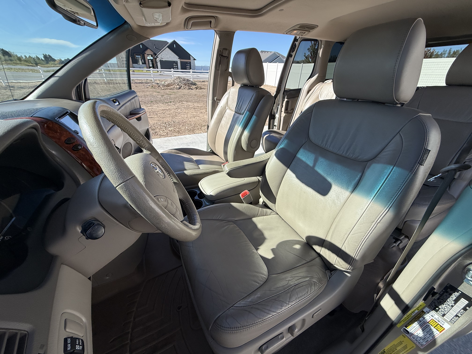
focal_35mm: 14
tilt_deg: -29.6
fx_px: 191
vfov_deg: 85.7
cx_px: 236
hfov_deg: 102.1
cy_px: 177
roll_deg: -2.5
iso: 50
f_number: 2.2
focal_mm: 2.22
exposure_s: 1/955
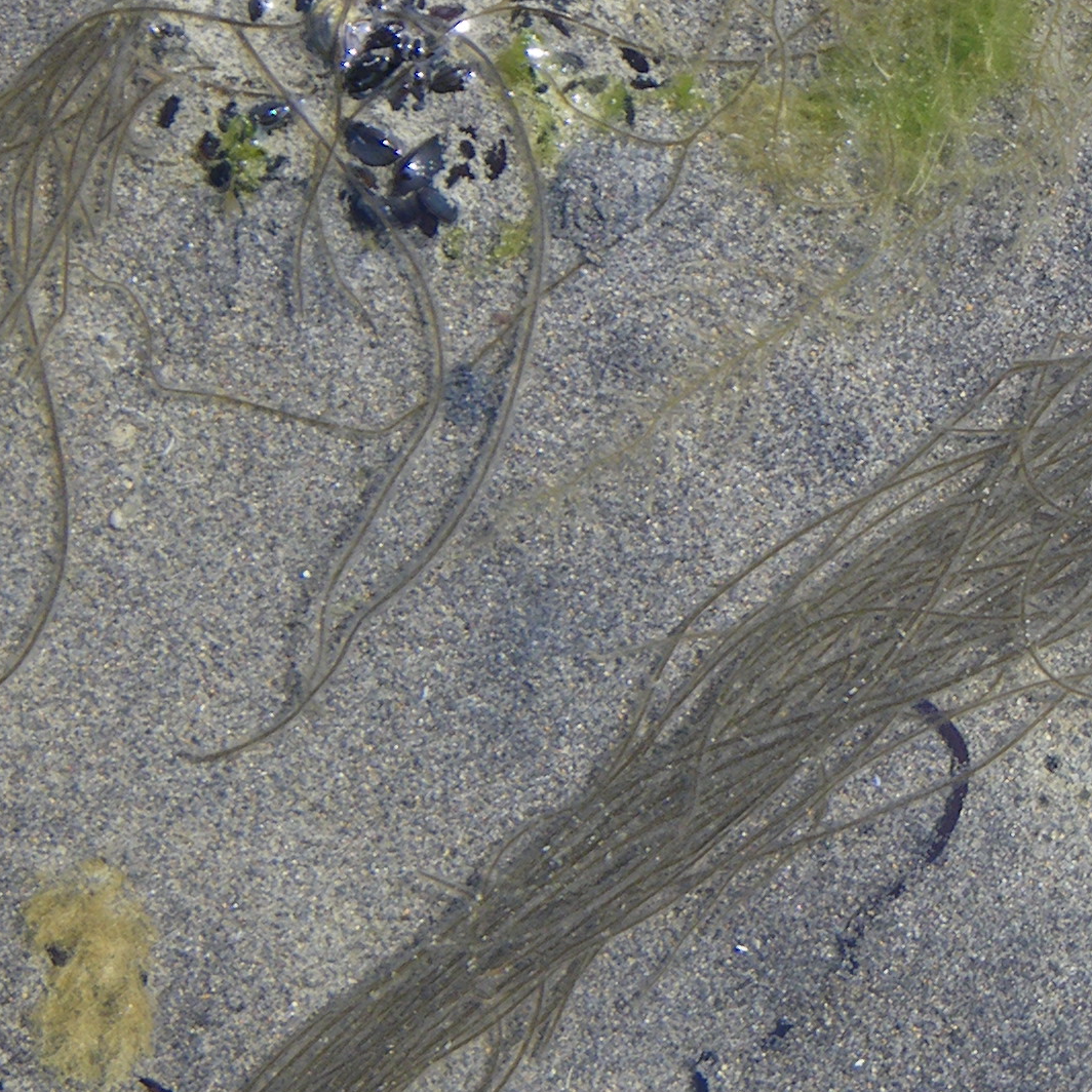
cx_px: 1238
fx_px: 3676
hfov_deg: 16.3
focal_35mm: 103
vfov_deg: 16.9
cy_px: 473
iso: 50
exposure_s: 1/160
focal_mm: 6.1
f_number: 3.8
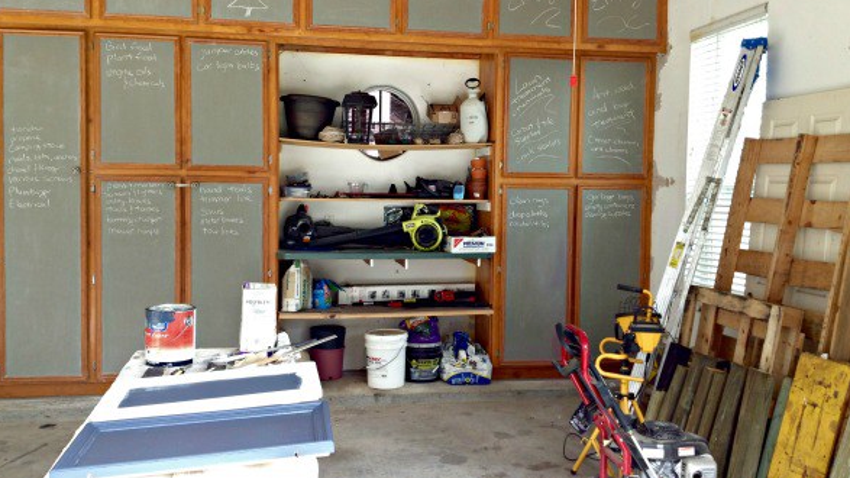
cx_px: 429
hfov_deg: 51.6
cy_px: 223
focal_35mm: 39
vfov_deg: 30.4
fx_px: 879
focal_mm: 4.28
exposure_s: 1/60
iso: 50
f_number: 2.4
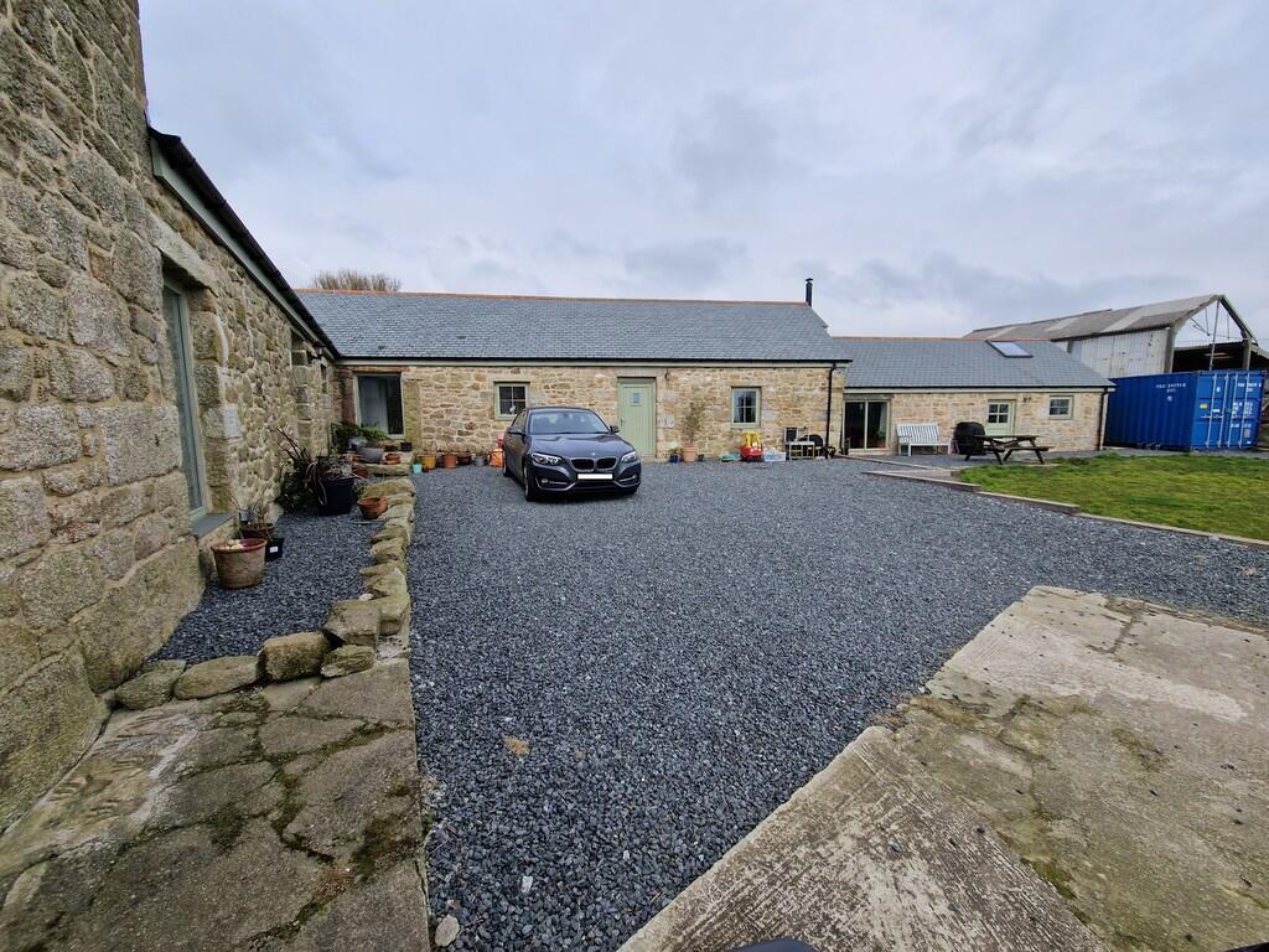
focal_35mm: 13
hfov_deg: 106.2
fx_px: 477
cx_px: 634
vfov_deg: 89.9
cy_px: 476
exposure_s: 1/2168
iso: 50
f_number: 2.2
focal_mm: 2.2
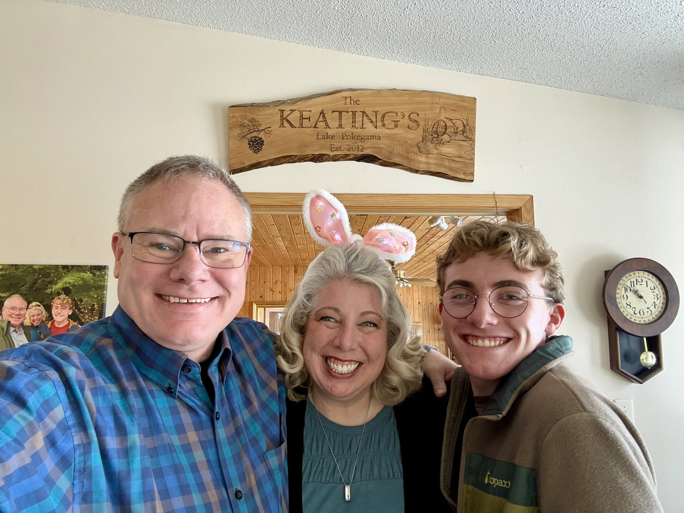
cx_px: 342
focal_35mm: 23
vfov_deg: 58.9
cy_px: 256
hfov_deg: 73.9
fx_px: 454
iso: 100
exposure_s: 1/60
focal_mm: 2.69
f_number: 1.9
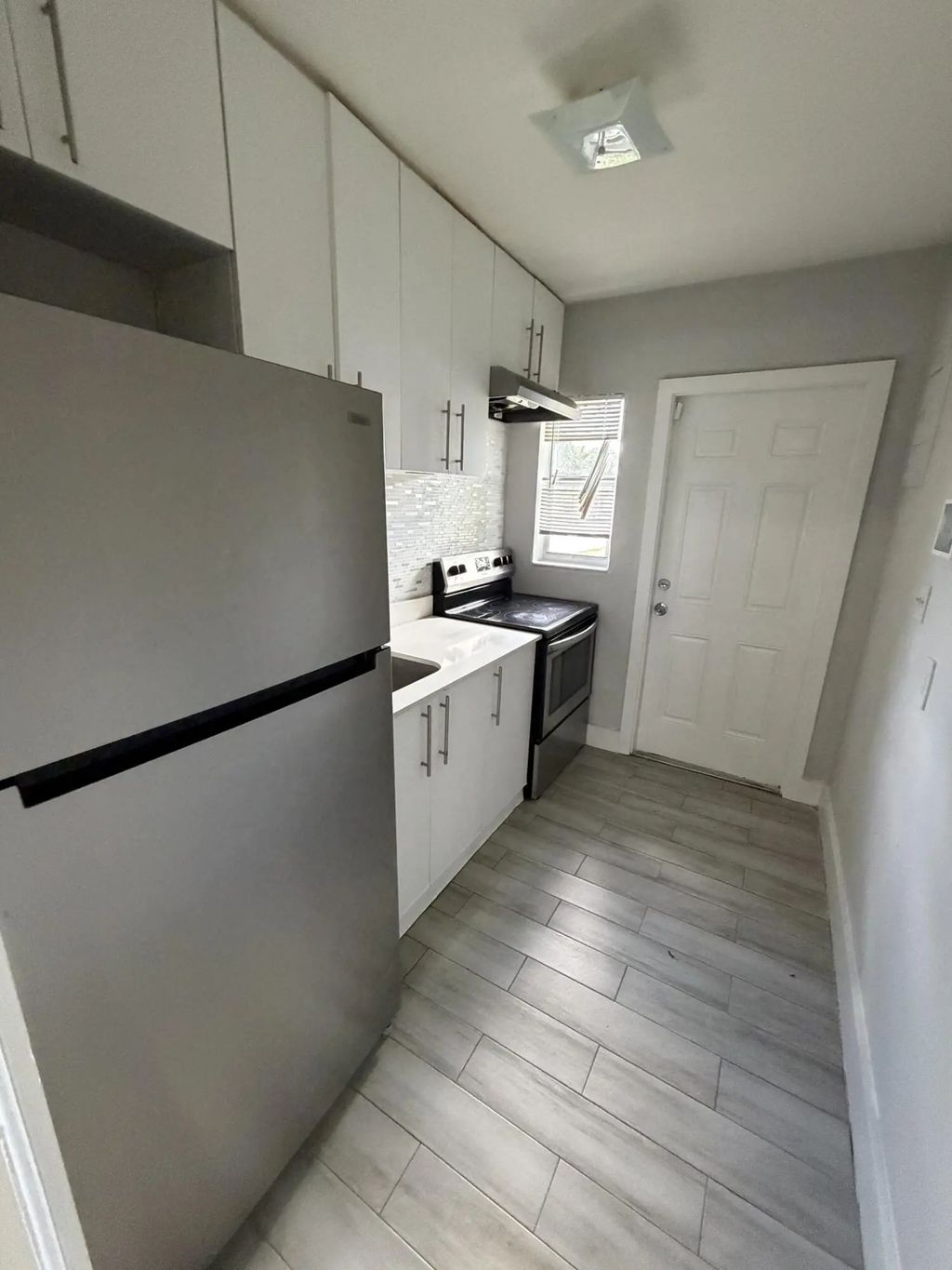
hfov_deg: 85.7
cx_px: 476
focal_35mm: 14
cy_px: 635
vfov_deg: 102.1
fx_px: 513
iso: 500
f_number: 2.2
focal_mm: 2.22
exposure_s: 1/60
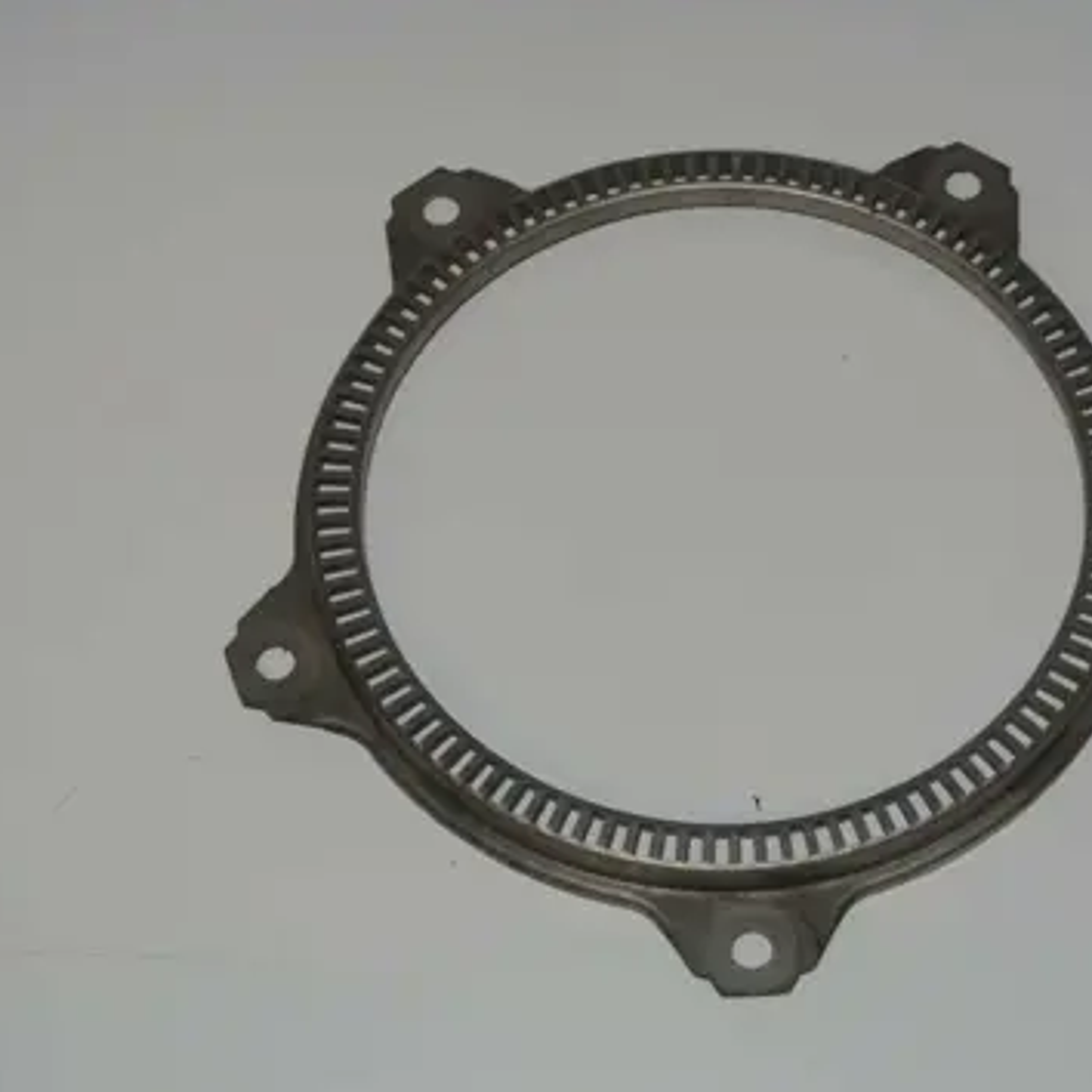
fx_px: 3319
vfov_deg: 18.7
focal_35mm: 93
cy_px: 540
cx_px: 660
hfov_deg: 18.7
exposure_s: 1/60
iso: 200
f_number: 5.6
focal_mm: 26.7
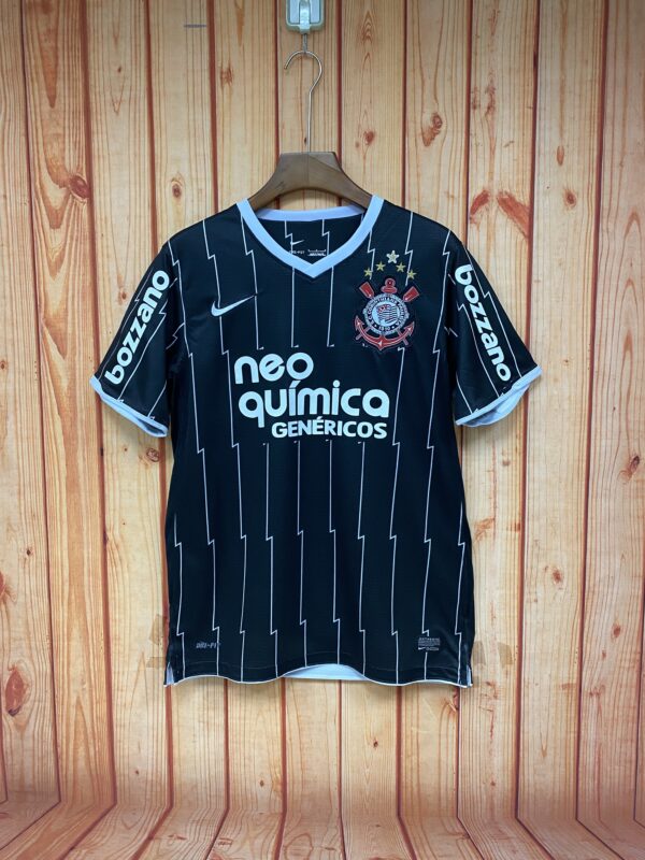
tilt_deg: -5.8
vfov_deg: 67.3
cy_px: 430
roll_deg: -0.4
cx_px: 322
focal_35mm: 26
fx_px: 646
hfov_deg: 53.1
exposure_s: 1/50
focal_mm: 4.25
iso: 250
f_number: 1.8
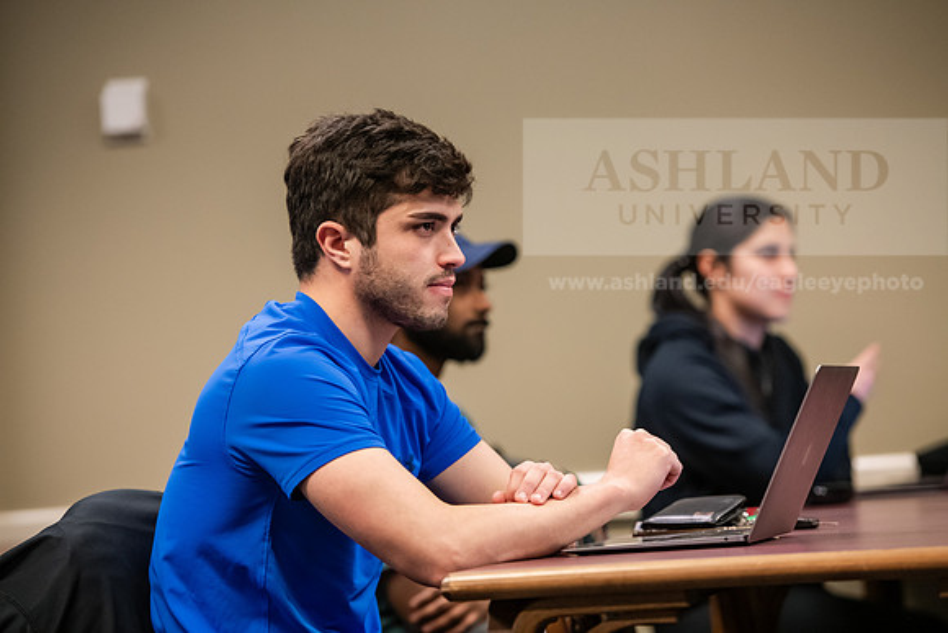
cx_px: 474
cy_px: 316
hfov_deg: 15.2
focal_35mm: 135
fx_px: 3556
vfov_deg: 10.2
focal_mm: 135
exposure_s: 1/200
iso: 2500
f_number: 3.2
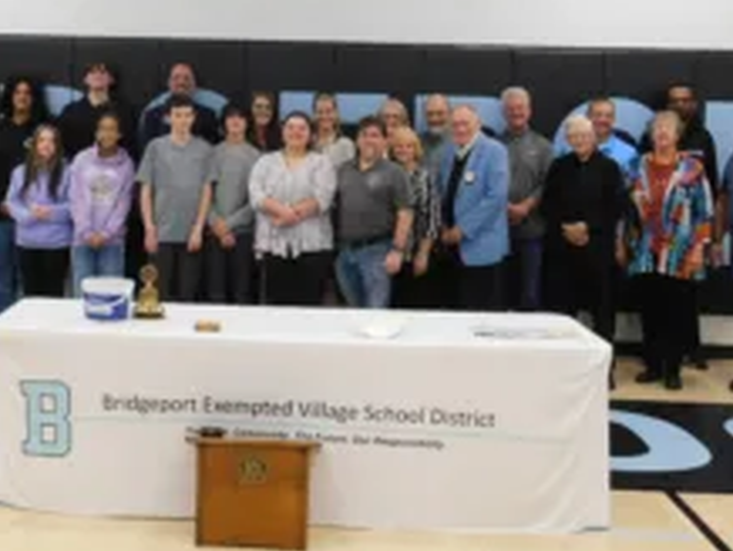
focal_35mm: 55
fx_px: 1166
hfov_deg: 34.5
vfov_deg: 26.5
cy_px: 192
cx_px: 225
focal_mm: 5.3
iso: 250
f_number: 3.2
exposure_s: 1/30
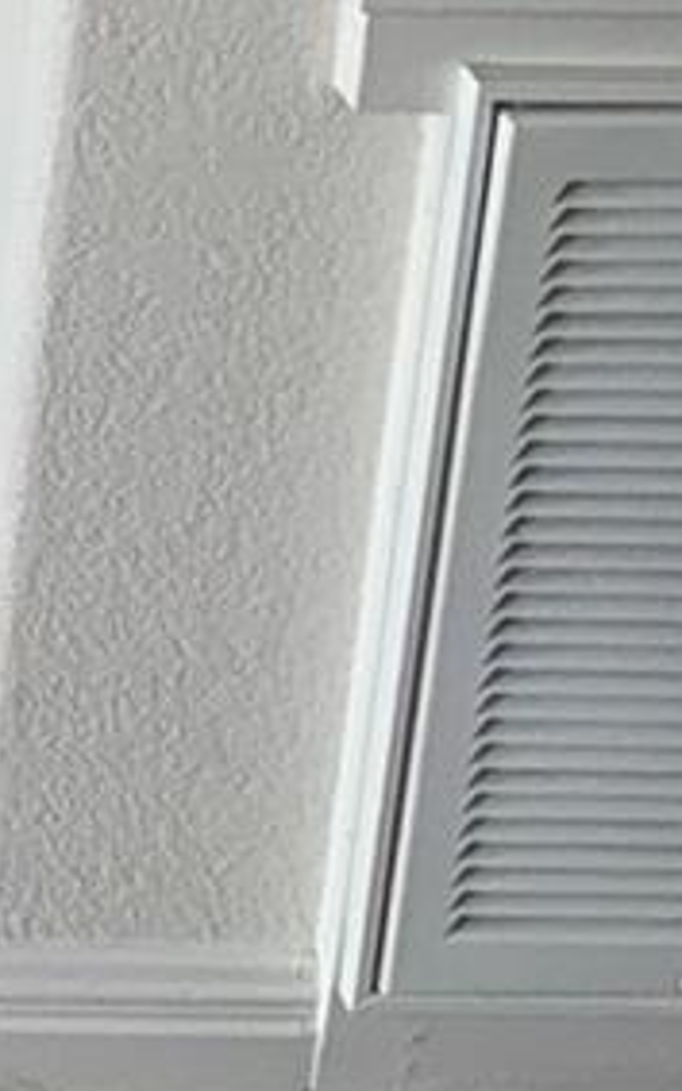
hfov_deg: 7.9
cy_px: -1673
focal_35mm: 138
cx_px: -1499
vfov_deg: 11.8
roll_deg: -0.1
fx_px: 4102
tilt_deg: -13.8
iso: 100
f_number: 1.78
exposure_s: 1/29
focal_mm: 6.76
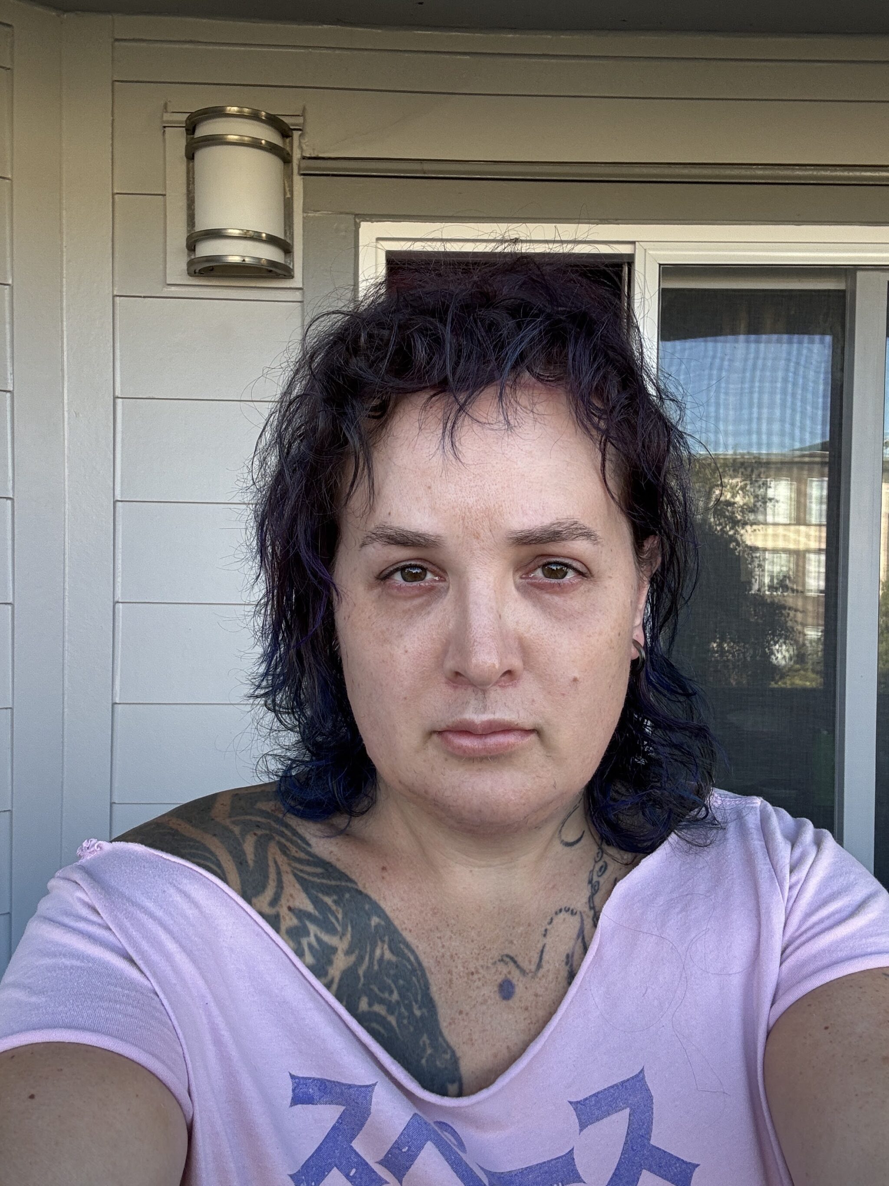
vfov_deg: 60.0
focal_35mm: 30
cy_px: 593
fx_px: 1027
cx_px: 444
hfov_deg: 46.8
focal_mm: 2.69
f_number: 1.9
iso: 25
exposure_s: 1/122
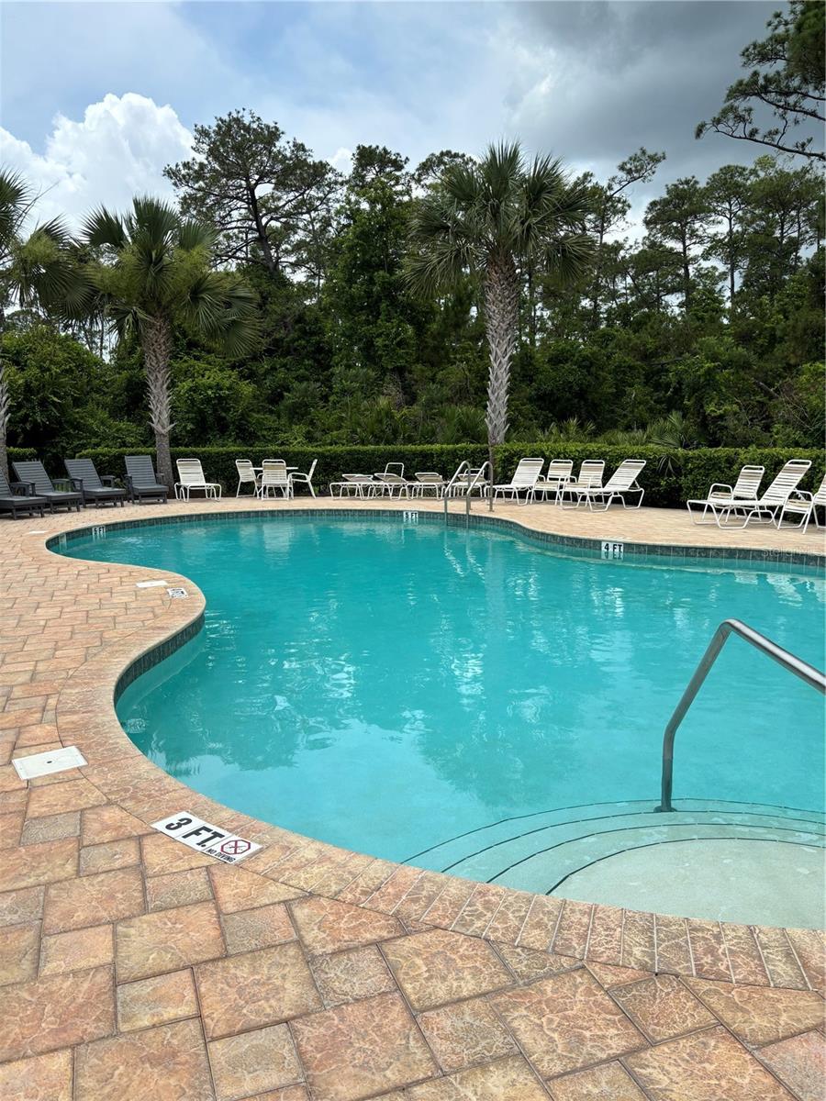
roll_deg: -0.4
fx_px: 827
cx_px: 413
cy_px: 550
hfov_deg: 53.1
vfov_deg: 67.3
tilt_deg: -8.7
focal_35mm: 26
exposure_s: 1/3311
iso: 50
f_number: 1.6
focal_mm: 5.96
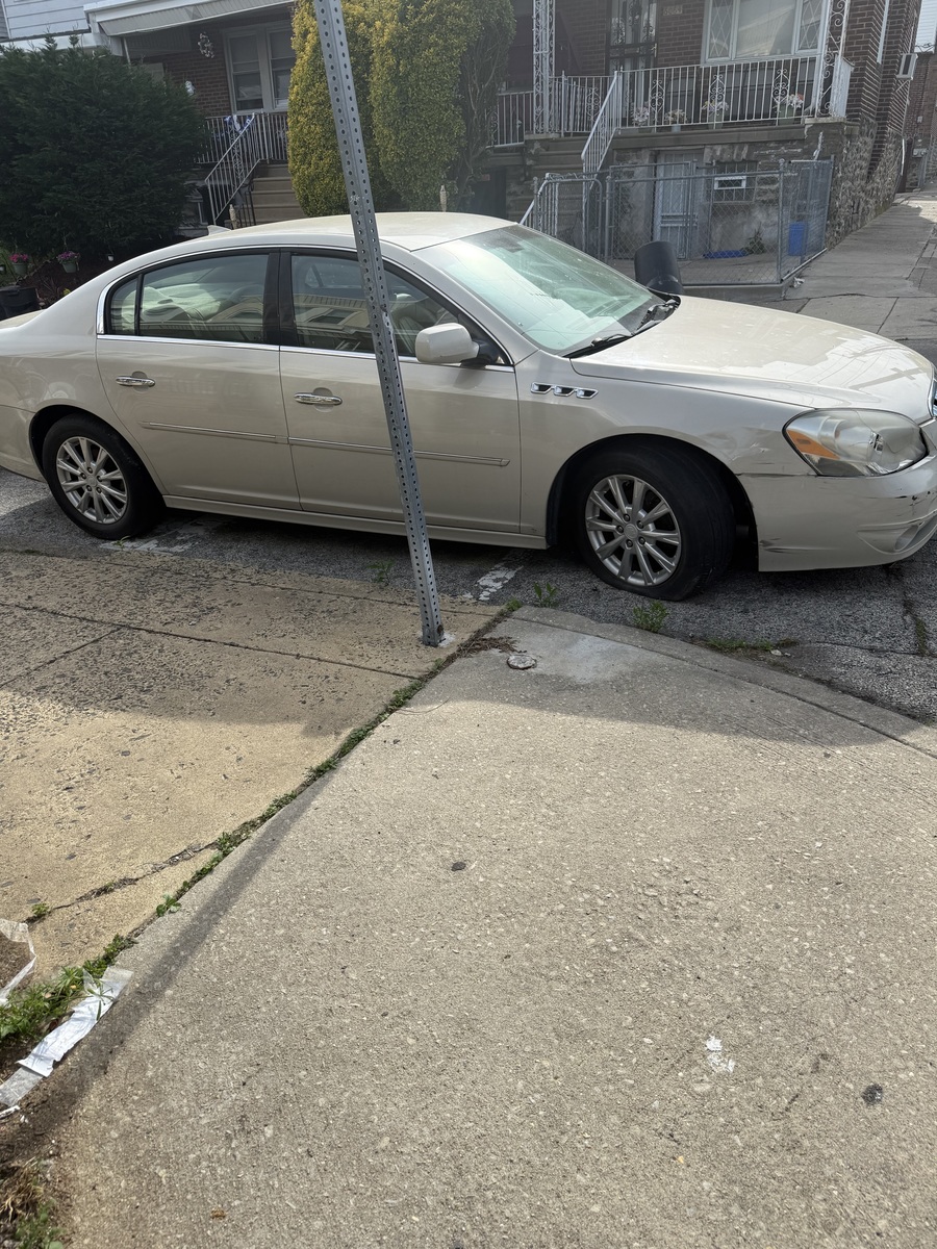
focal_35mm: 24
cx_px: 468
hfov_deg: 56.8
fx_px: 866
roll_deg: +2.1
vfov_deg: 71.6
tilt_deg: -25.7
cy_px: 624
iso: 80
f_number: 1.78
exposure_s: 1/3279
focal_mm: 6.76
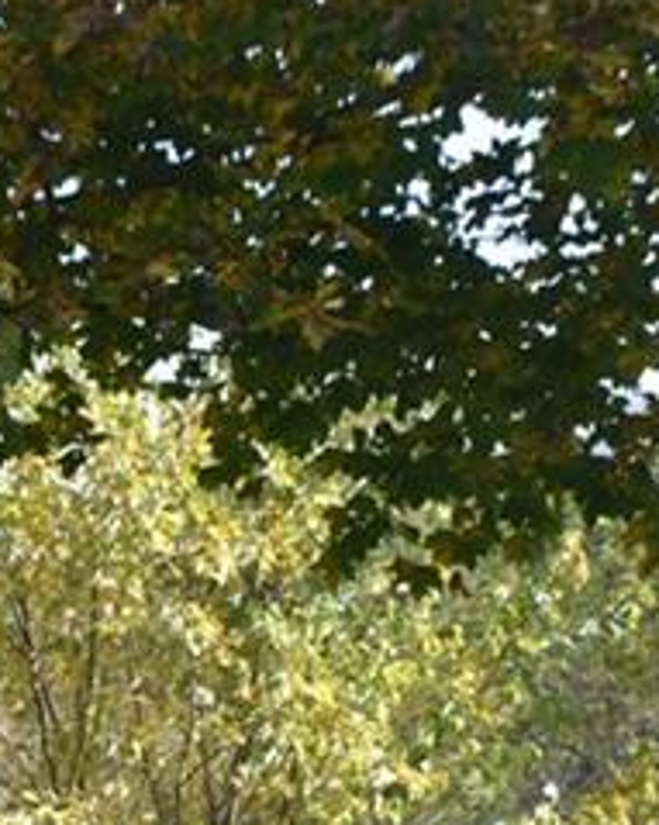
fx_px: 6172
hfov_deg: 6.1
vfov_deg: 7.6
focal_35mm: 253
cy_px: 887
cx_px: 117
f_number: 6.3
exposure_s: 1/250
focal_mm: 42
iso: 200
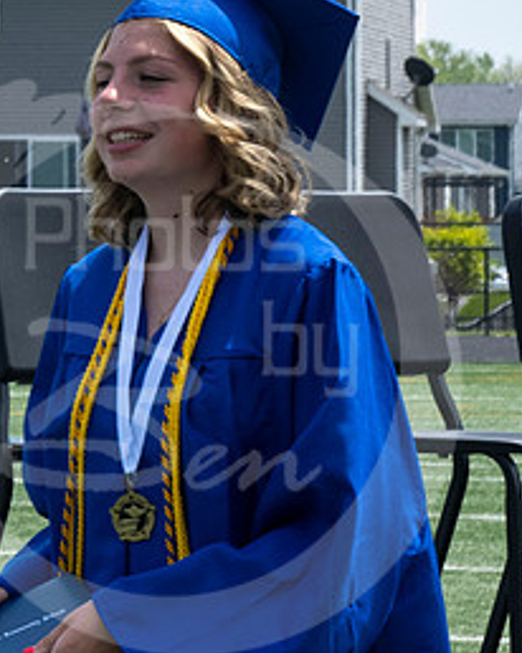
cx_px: -230
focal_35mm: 414
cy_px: 271
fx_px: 8004
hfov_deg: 3.7
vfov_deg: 4.7
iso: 200
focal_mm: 77
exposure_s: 1/250
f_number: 13
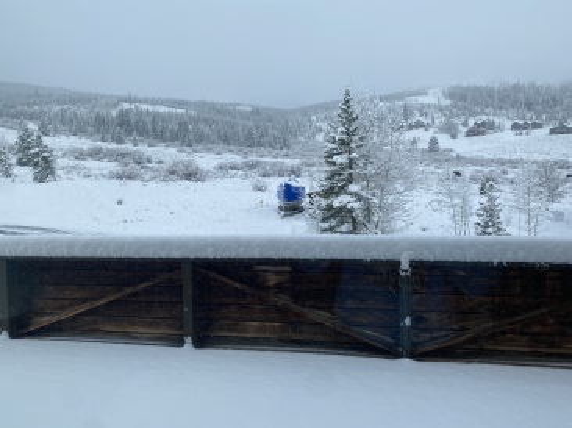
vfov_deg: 53.0
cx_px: 286
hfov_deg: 67.3
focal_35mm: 26
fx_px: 429
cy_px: 214
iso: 32
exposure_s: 1/1043
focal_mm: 4.25
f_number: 1.8
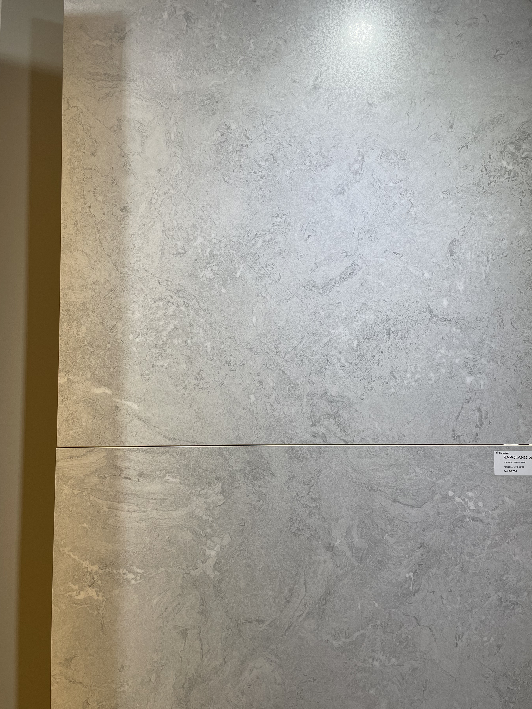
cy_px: 332
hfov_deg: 48.1
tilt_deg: +3.0
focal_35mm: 29
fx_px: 594
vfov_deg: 61.6
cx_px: 295
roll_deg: +0.6
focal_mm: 4.2
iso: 32
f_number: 1.6
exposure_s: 1/112
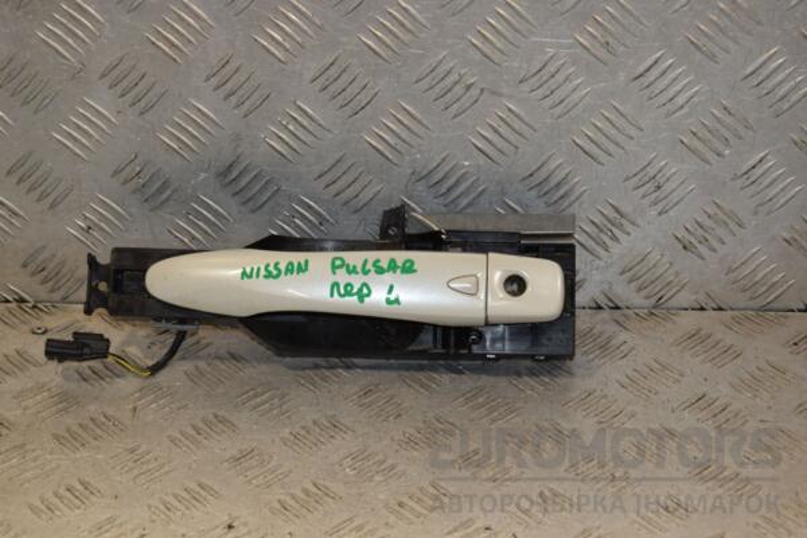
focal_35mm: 87
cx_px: 404
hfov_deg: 23.4
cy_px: 269
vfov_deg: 15.7
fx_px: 1950
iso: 800
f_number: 7.1
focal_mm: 58
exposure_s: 1/200
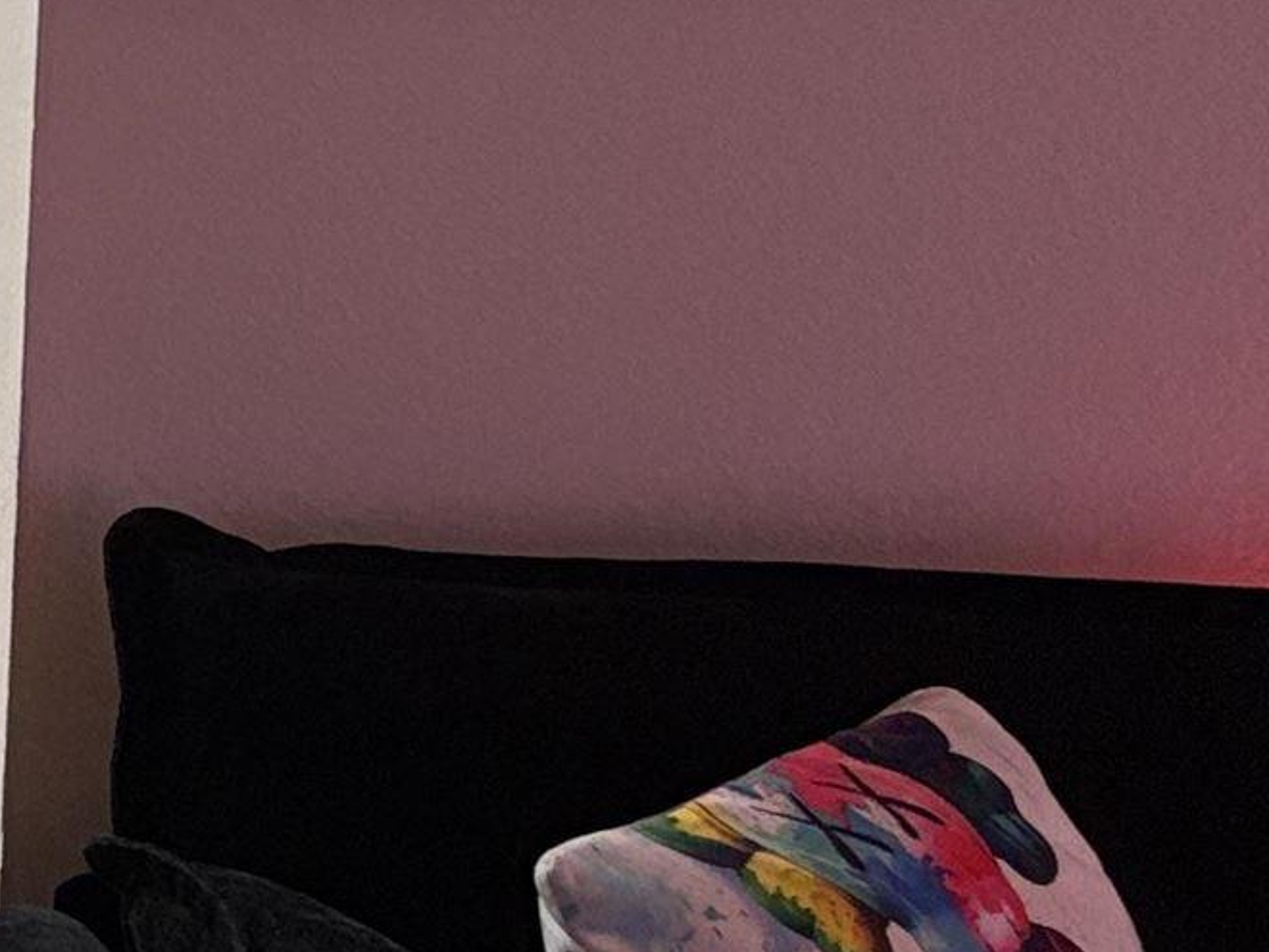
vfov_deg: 12.0
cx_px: -1377
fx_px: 4436
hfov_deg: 13.6
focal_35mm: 121
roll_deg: +0.0
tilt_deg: -5.5
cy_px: -183
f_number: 1.6
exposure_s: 1/60
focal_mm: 5.96
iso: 160
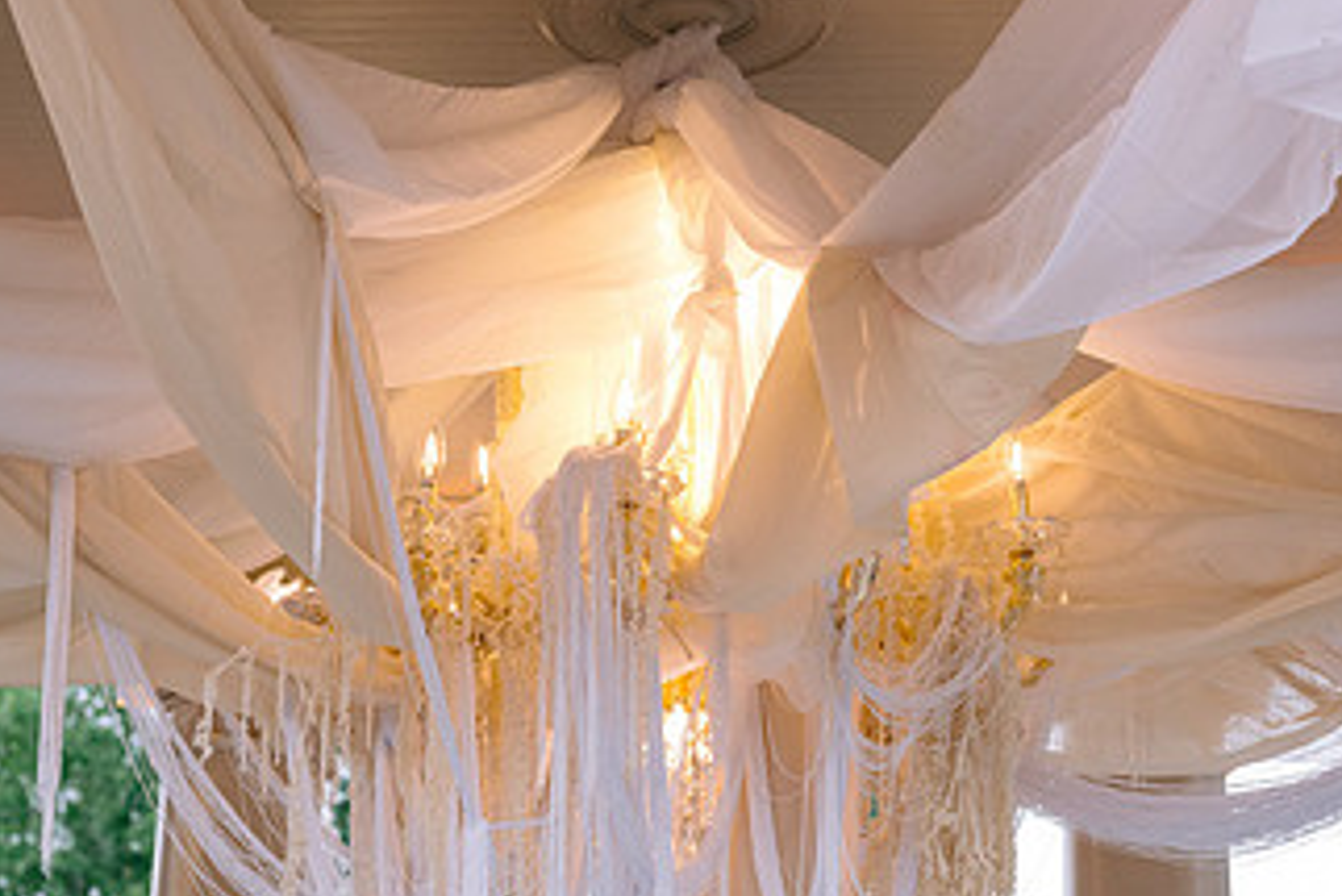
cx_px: 629
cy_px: 652
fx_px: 3356
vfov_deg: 15.2
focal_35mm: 90
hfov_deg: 22.6
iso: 800
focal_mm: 50
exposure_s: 1/100
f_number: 4
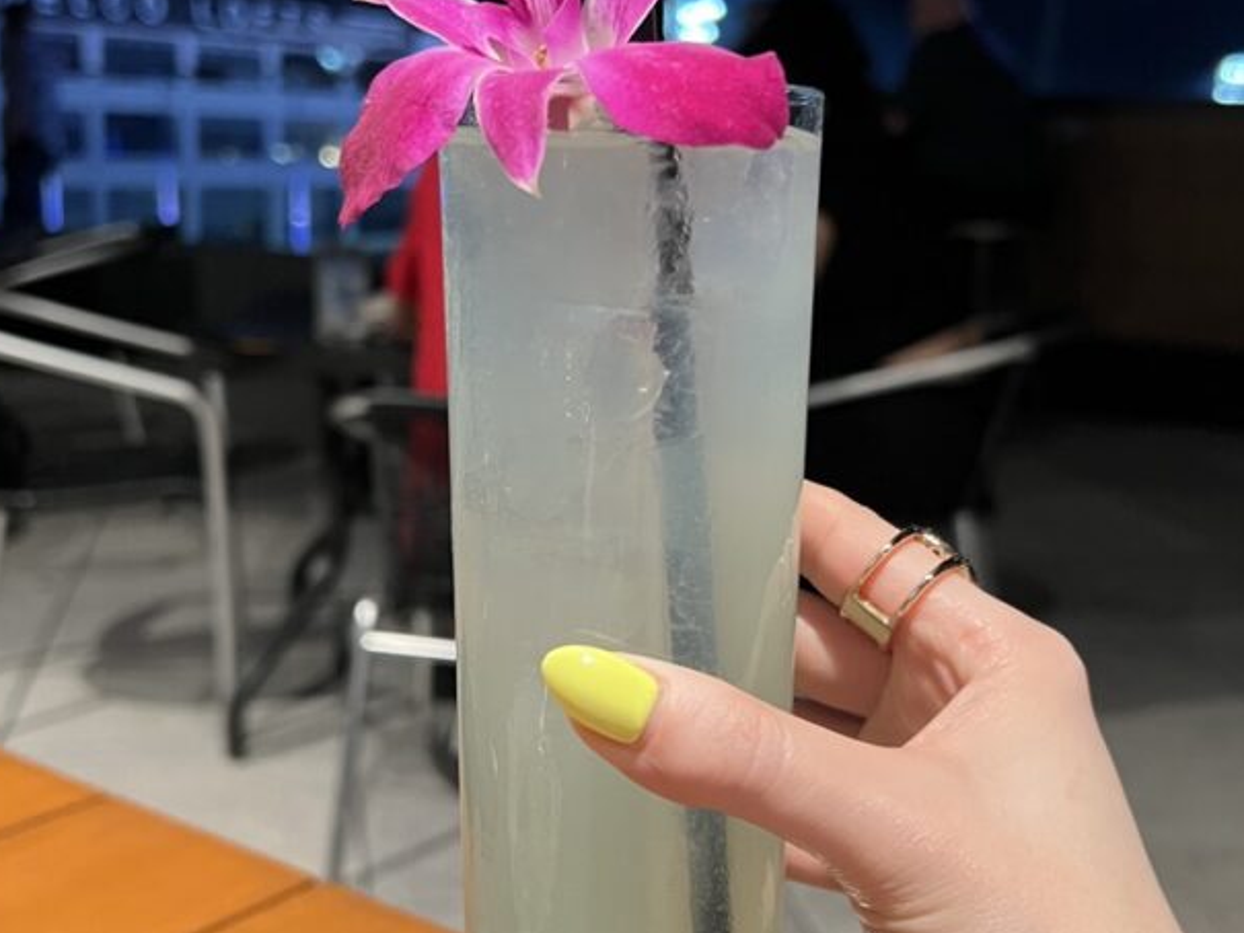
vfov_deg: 32.9
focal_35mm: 44
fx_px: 1582
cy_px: 487
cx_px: 629
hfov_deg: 42.9
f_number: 1.5
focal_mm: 5.7
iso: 400
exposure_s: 1/40
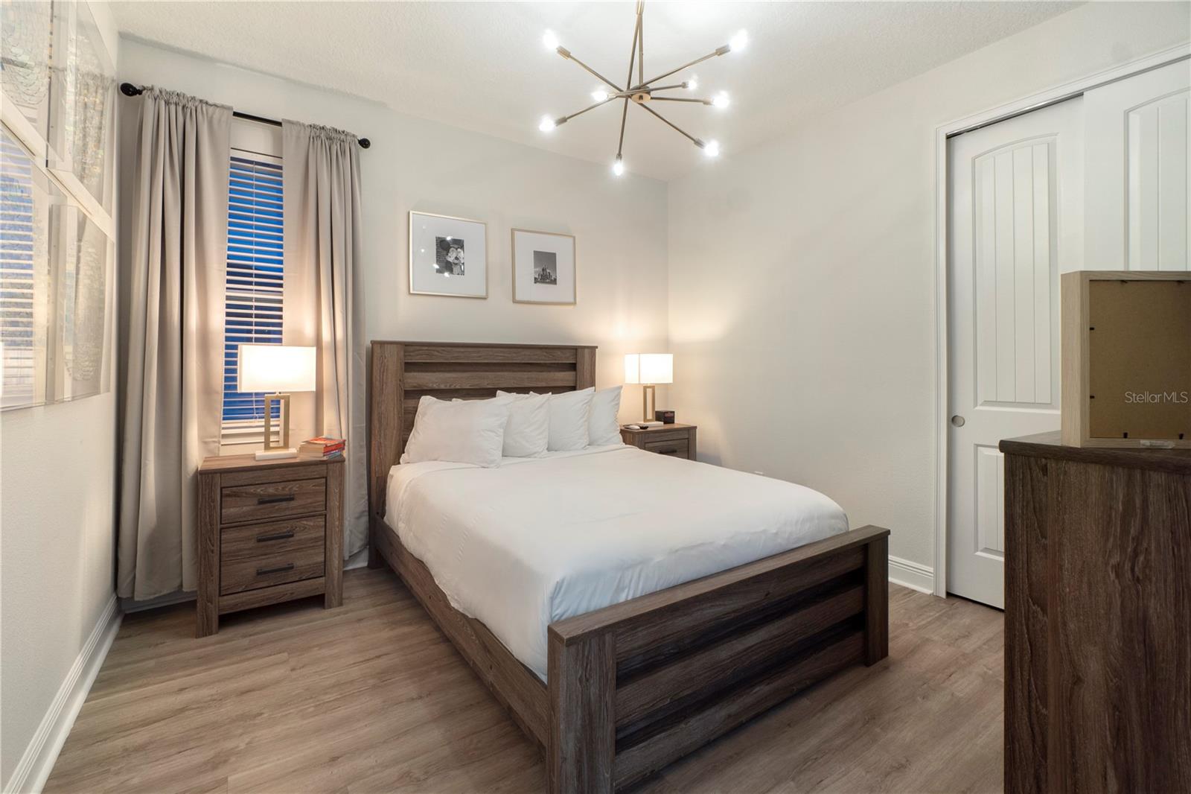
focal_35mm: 15
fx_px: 496
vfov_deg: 77.3
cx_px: 596
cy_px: 397
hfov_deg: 100.4
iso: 100
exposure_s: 5
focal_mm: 10
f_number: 8
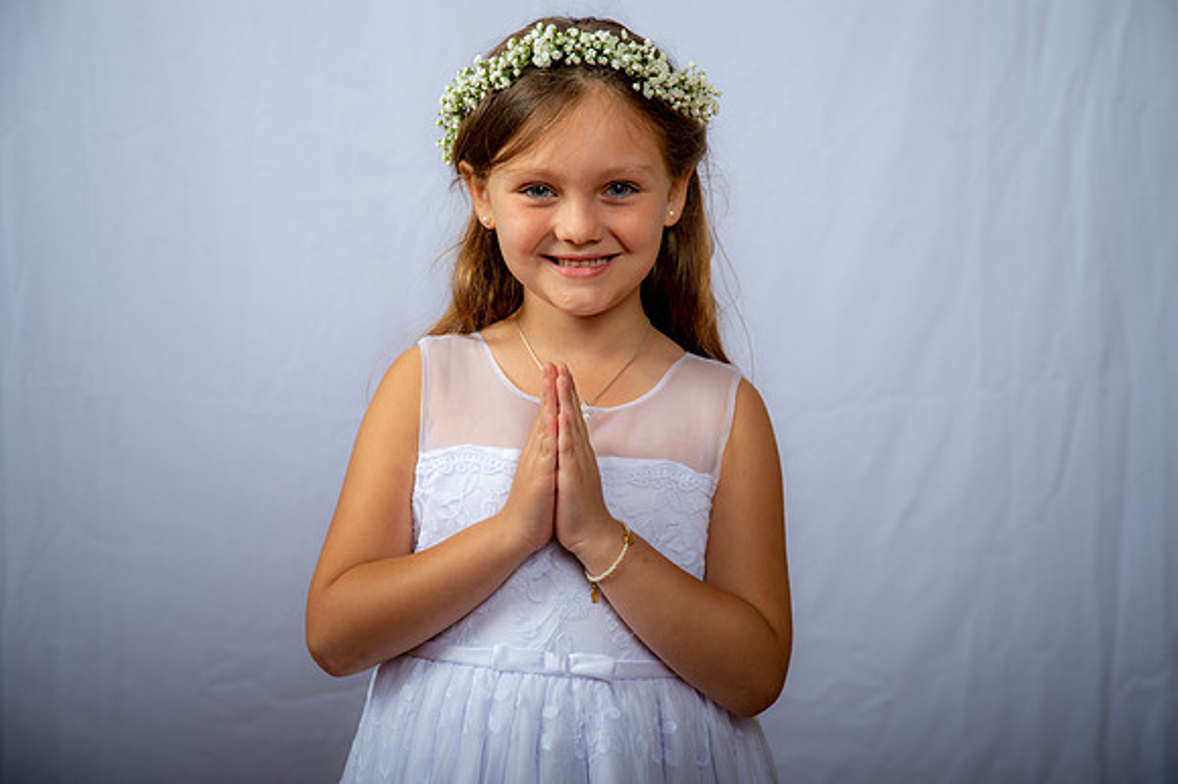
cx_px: 589
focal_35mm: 72
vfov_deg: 18.9
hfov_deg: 28.1
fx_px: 2355
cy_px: 392
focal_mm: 72
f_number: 6.3
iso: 250
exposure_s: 1/200
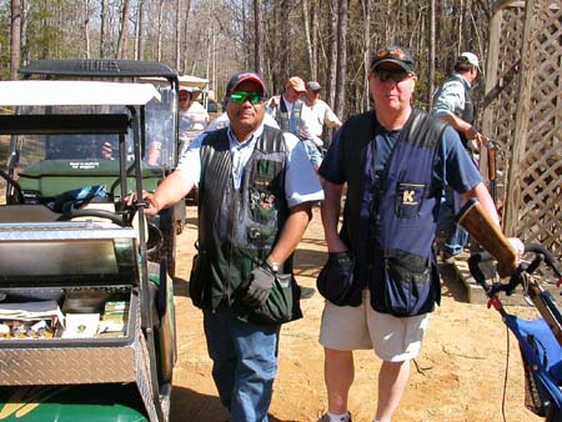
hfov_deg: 50.1
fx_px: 601
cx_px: 281
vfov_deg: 38.7
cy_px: 211
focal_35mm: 37
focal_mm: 5.6
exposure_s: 1/309
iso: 100
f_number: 4.5
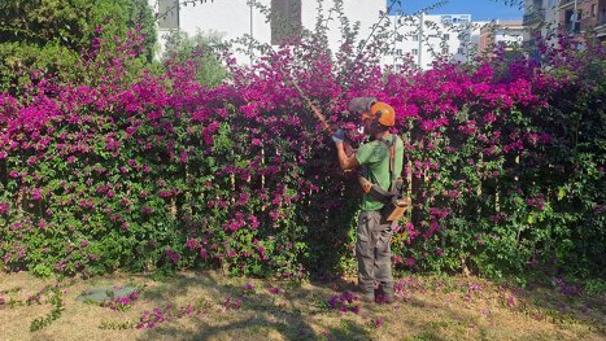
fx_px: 450
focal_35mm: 28
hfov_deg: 67.9
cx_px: 298
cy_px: 145
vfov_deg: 41.4
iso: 32
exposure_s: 1/1464
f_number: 1.8
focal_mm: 4.65
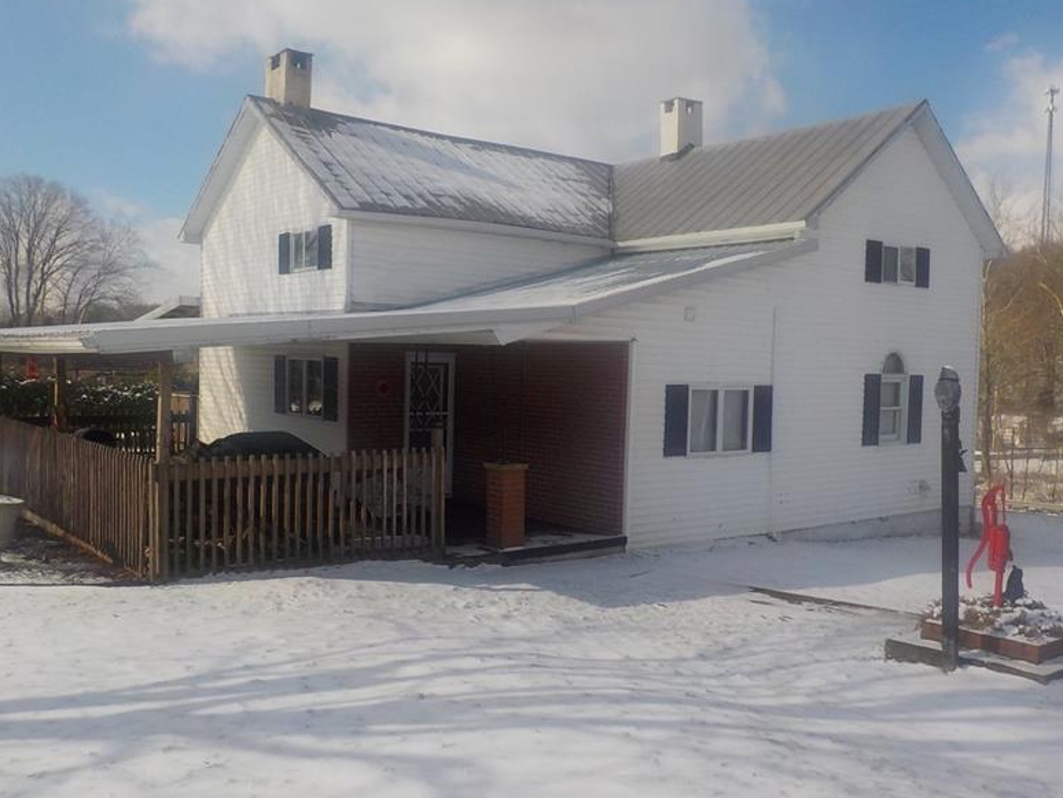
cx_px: 519
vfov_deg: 45.5
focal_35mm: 31
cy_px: 400
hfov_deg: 58.3
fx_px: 952
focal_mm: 4.1
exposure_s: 1/500
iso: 125
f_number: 6.6
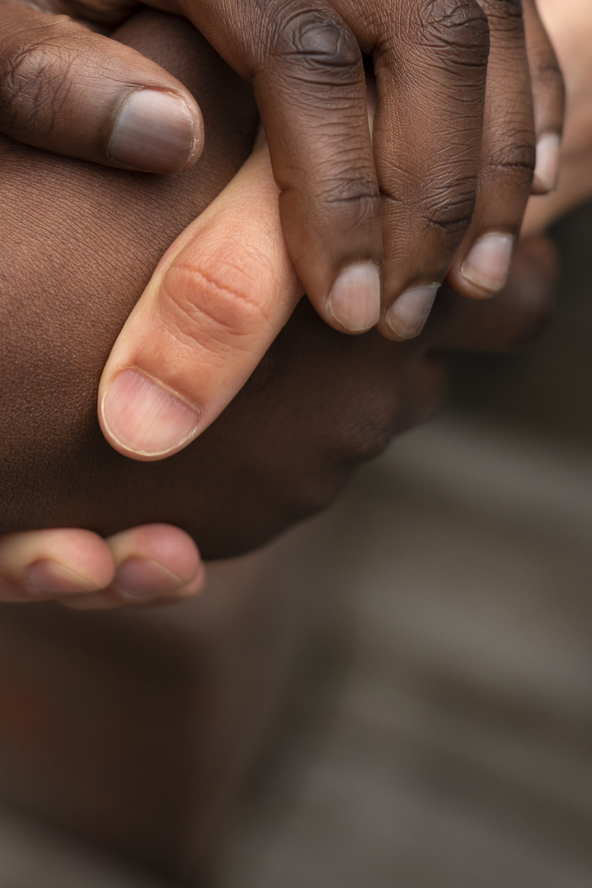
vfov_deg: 22.0
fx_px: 2220
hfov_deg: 15.1
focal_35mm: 90
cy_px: 64
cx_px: 137
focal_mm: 42
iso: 800
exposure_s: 1/400
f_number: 2.8
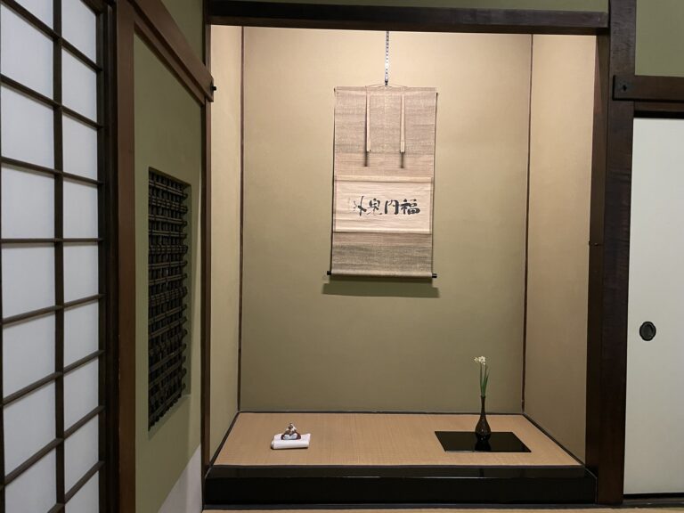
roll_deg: -0.7
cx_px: 342
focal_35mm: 26
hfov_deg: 67.3
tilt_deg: +0.0
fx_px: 514
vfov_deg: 53.1
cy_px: 256
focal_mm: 4.2
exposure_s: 1/25
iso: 500
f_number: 1.6
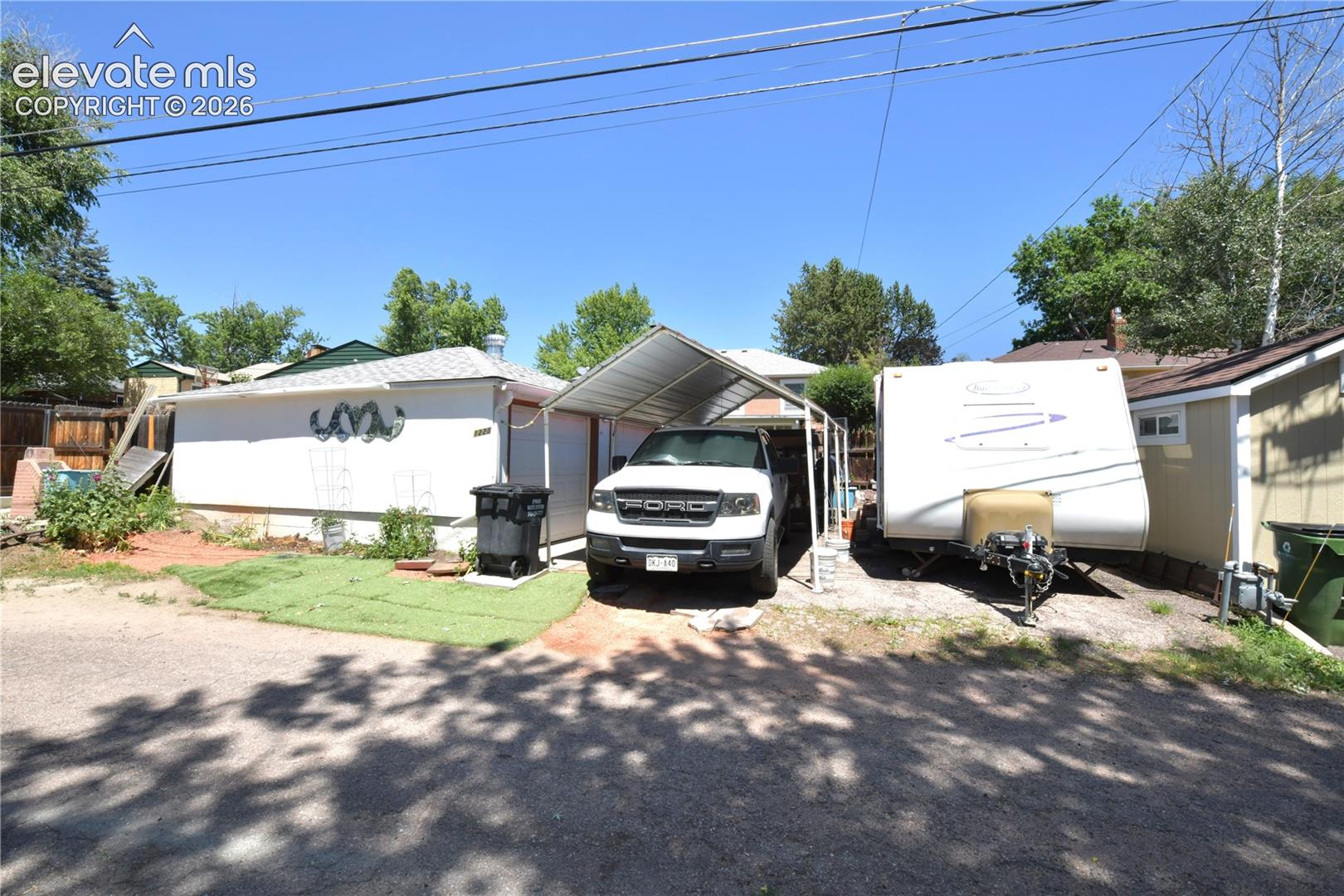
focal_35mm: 15
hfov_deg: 100.4
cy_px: 448
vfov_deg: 77.3
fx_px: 560
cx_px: 672
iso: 400
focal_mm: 15
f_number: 16
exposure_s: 1/250
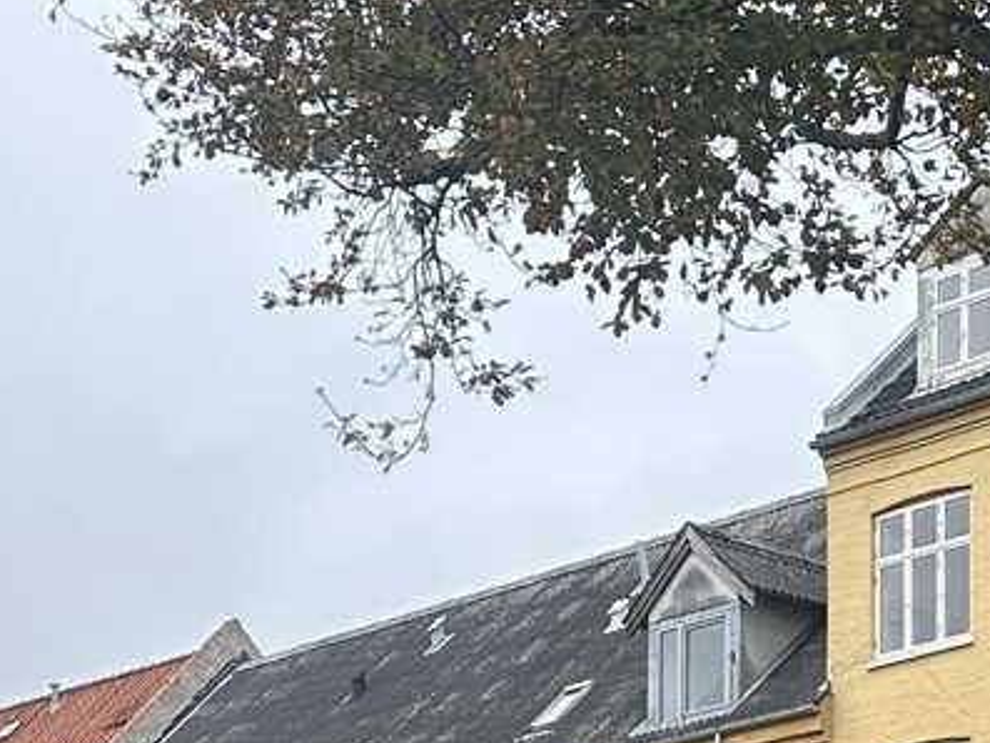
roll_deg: -0.2
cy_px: 1446
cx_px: 611
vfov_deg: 11.2
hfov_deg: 16.3
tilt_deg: +1.0
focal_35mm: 121
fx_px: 3462
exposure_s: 1/850
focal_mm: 6.86
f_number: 1.78
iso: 80
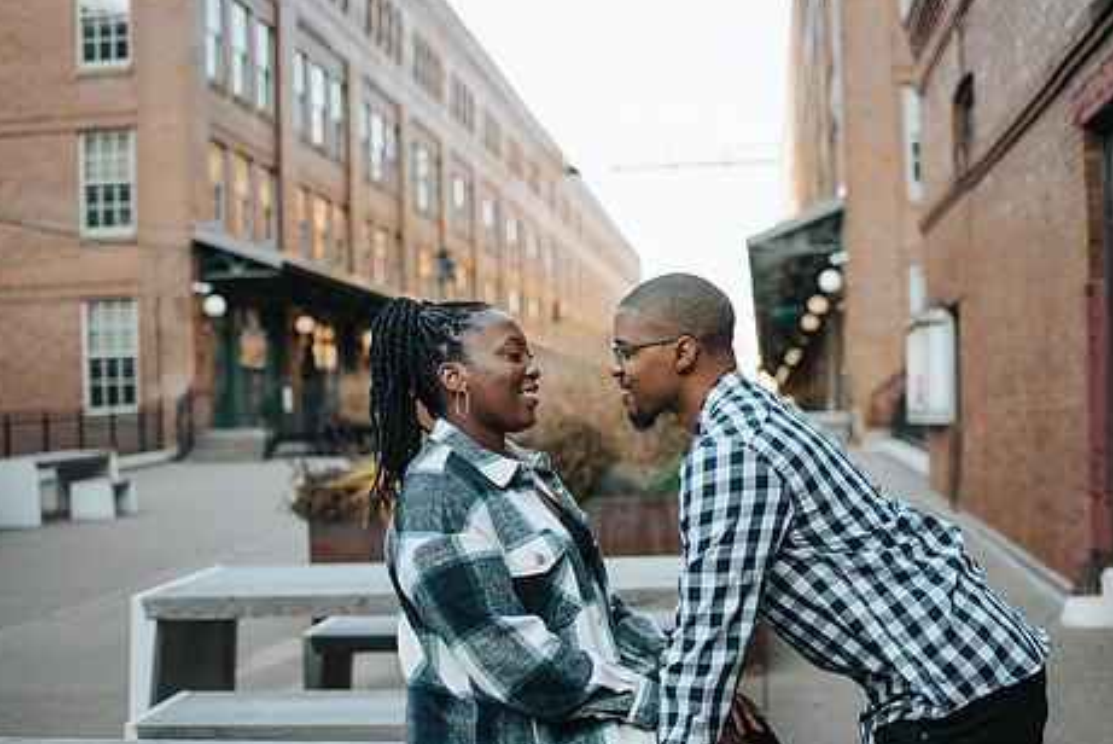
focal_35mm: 45
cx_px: 606
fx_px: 1392
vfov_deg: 29.9
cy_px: 417
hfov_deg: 43.5
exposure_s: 1/640
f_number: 1.8
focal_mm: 35
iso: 160
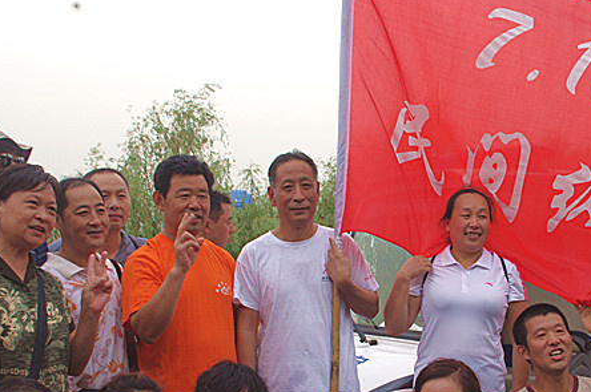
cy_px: 282
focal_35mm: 54
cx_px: 397
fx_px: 886
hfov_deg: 36.5
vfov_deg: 24.8
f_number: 13
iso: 200
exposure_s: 1/125
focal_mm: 20
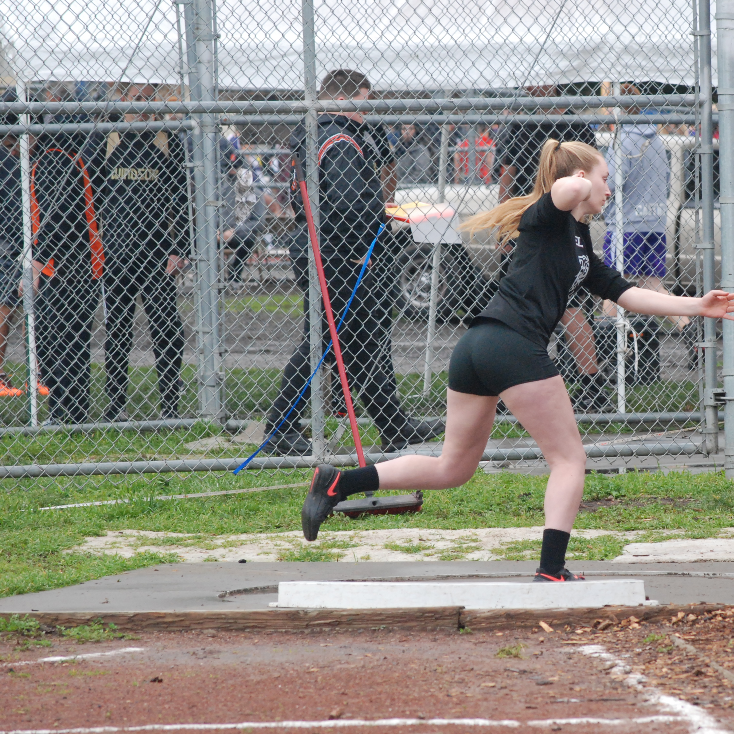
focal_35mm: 283
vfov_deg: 6.2
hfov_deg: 6.2
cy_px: 345
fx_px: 6783
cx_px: 553
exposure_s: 1/800
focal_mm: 125
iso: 1000
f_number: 7.1
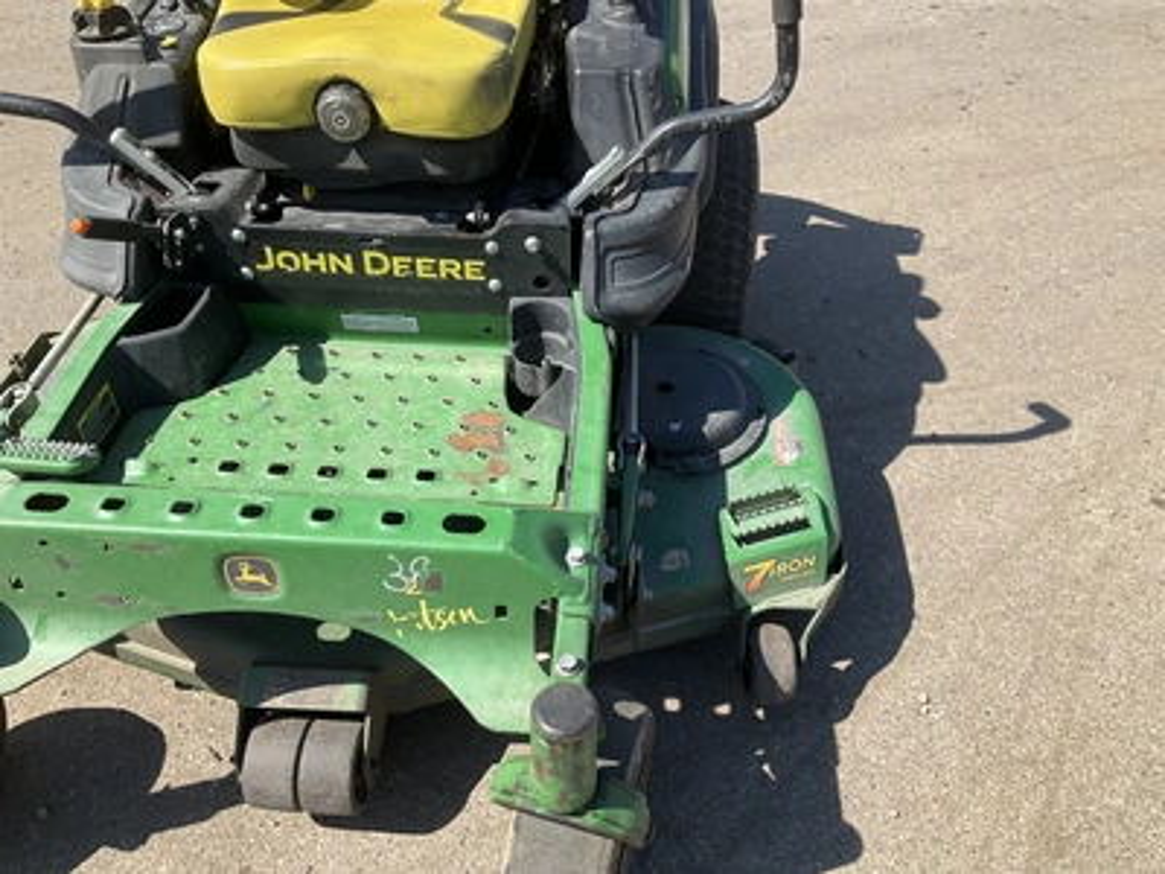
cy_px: 437
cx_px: 582
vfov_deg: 48.2
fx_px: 976
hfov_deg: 61.7
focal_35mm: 29
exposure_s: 1/1221
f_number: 1.8
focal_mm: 3
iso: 25
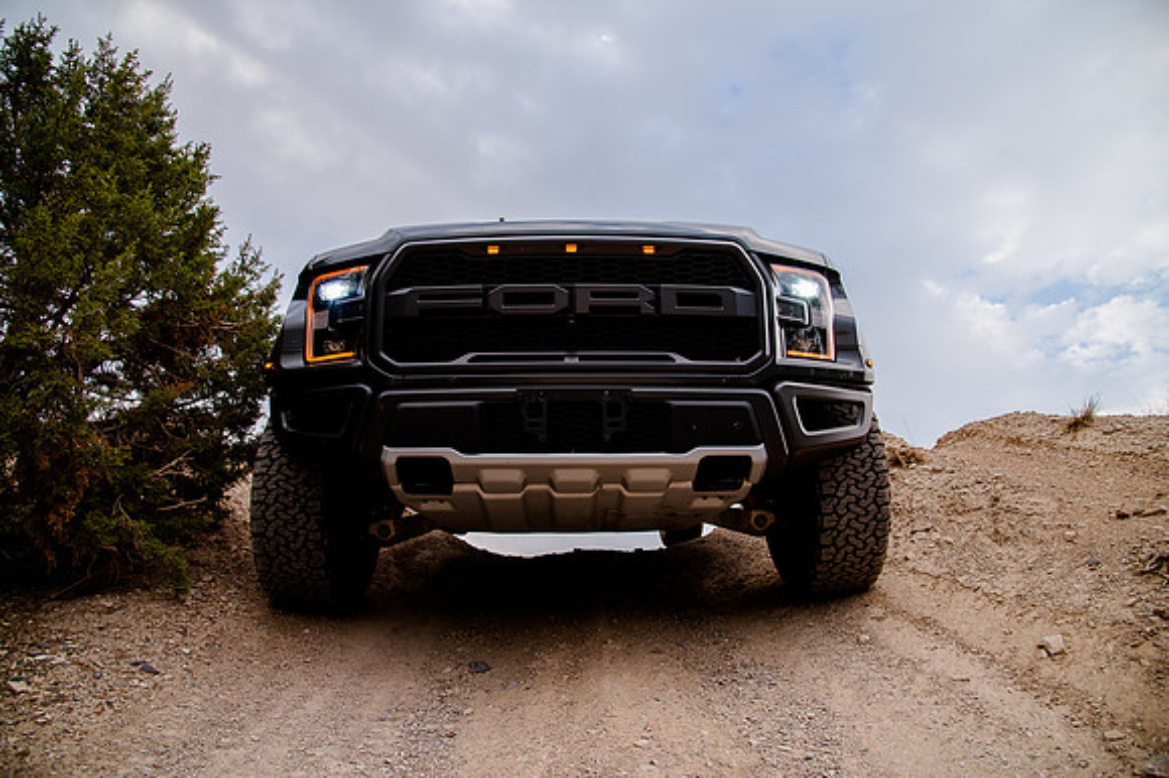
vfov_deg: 53.1
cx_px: 584
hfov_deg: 73.8
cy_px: 389
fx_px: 779
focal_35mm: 24
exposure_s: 1/200
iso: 200
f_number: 5.6
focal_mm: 24
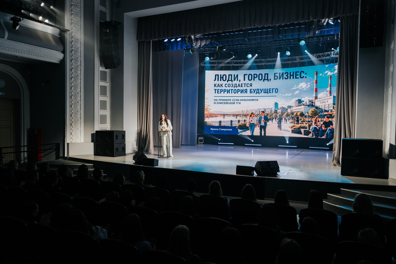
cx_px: 198
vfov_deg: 46.4
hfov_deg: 65.5
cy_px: 132
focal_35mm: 28
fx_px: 308
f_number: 2.8
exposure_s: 1/200
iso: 250
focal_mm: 28
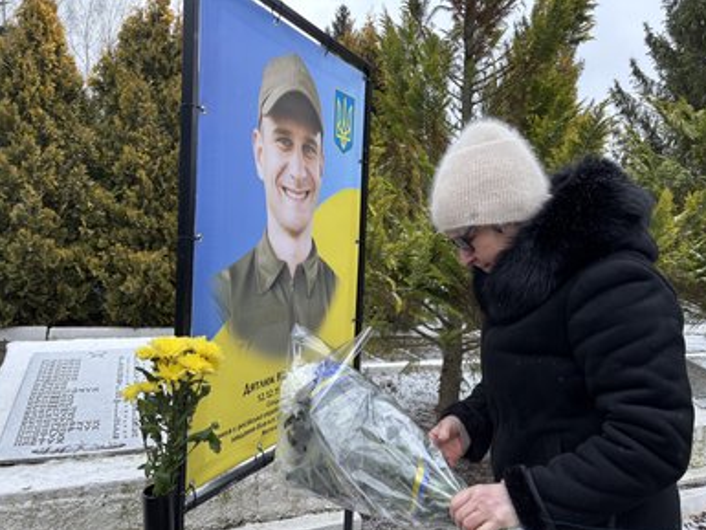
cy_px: 273
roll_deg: -2.2
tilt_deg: -5.0
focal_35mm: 27
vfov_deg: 51.4
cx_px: 365
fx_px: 551
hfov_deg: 65.3
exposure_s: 1/121
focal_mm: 5.96
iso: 64
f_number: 1.6
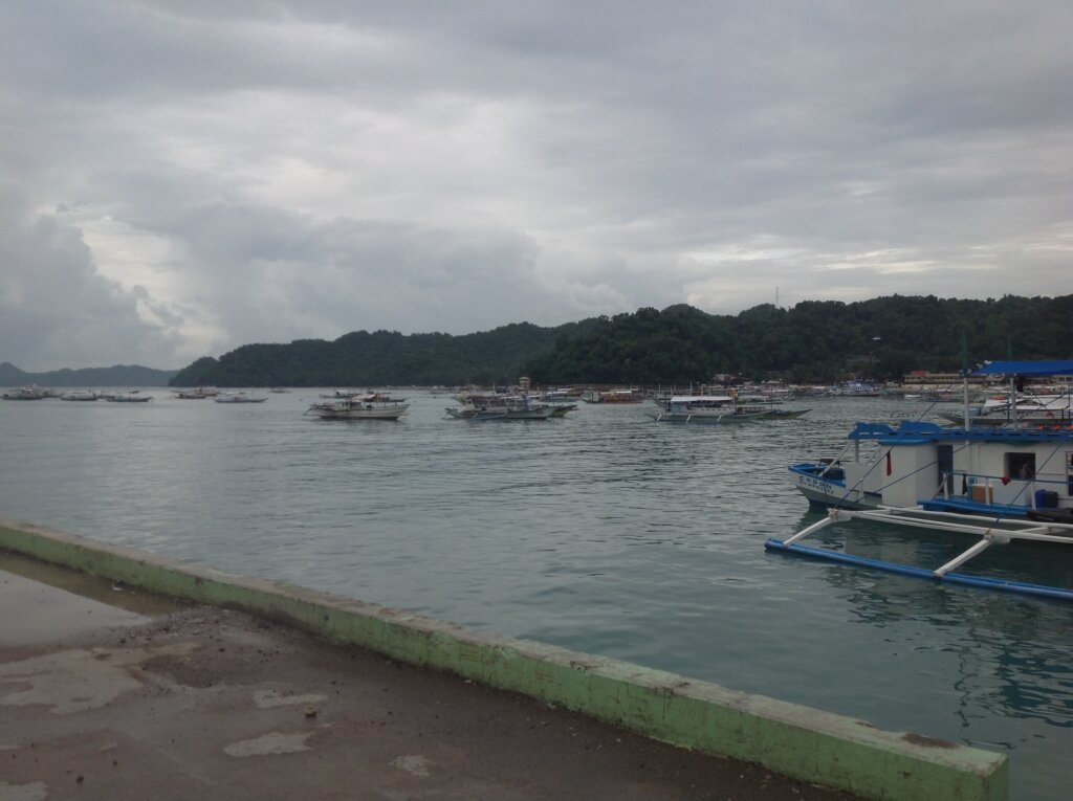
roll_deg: -0.3
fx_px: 1083
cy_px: 400
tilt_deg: -2.8
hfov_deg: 52.7
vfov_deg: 40.6
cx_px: 536
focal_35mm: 35
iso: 50
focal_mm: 4.28
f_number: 2.4
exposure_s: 1/630
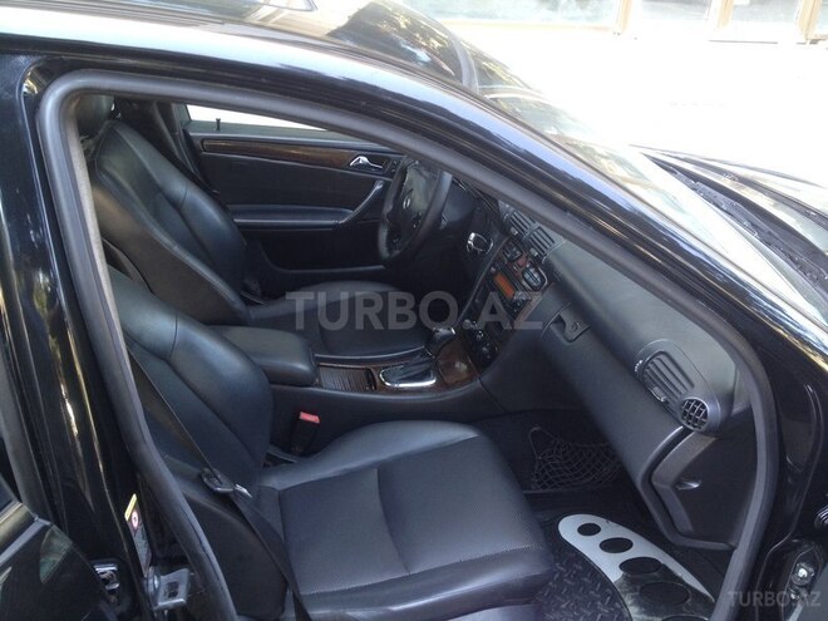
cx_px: 414
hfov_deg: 52.6
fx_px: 837
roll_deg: -2.5
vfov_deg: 40.7
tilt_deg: -30.4
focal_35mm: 35
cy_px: 310
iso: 64
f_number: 2.4
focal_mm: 4.28
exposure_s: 1/20
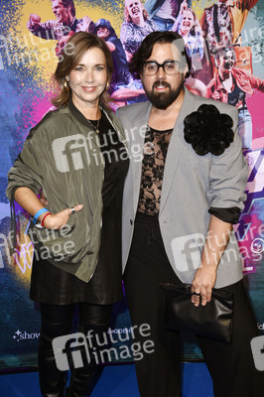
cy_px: 198
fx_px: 529
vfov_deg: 41.1
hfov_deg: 28.0
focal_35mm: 48
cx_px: 132
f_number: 5
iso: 1250
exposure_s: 1/250
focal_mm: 48
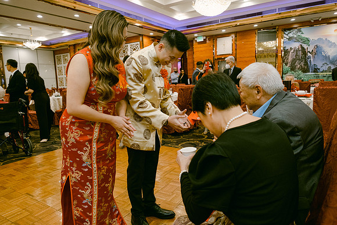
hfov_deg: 72.1
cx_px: 164
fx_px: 231
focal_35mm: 25
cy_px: 111
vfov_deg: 51.8
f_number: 2.8
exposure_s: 1/125
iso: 1000
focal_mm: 16
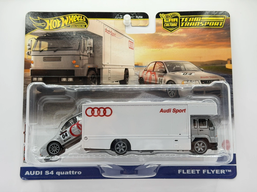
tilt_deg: +11.0
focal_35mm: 48
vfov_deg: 30.3
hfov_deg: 39.7
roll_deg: +0.1
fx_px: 356
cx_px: 128
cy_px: 96
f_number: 1.78
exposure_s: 1/153
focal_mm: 6.76
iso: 64
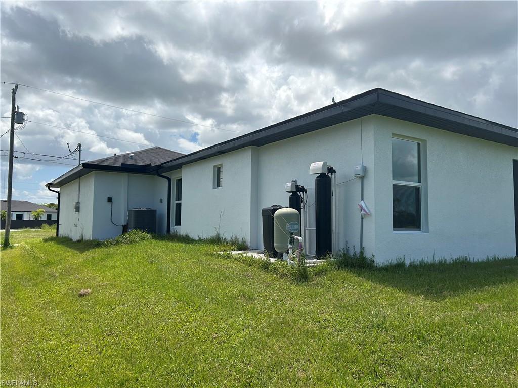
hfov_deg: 67.3
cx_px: 259
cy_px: 194
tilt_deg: +4.4
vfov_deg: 53.1
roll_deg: -0.7
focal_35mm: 26
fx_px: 389
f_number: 1.5
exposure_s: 1/5882
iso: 50
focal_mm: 5.7
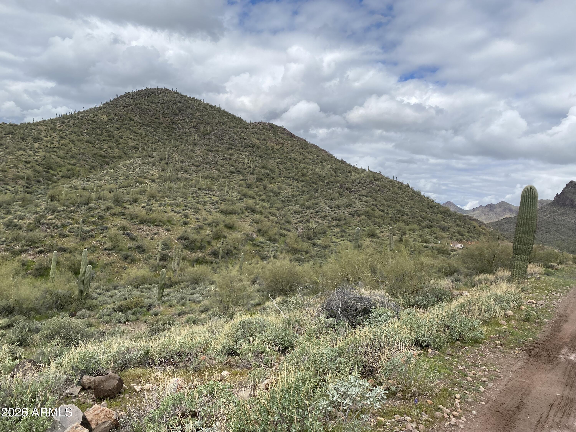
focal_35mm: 26
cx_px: 288
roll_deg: -7.6
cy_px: 216
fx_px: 433
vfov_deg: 53.1
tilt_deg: -2.6
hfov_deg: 67.3
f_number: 1.8
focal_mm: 4.25
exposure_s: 1/3731
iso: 32
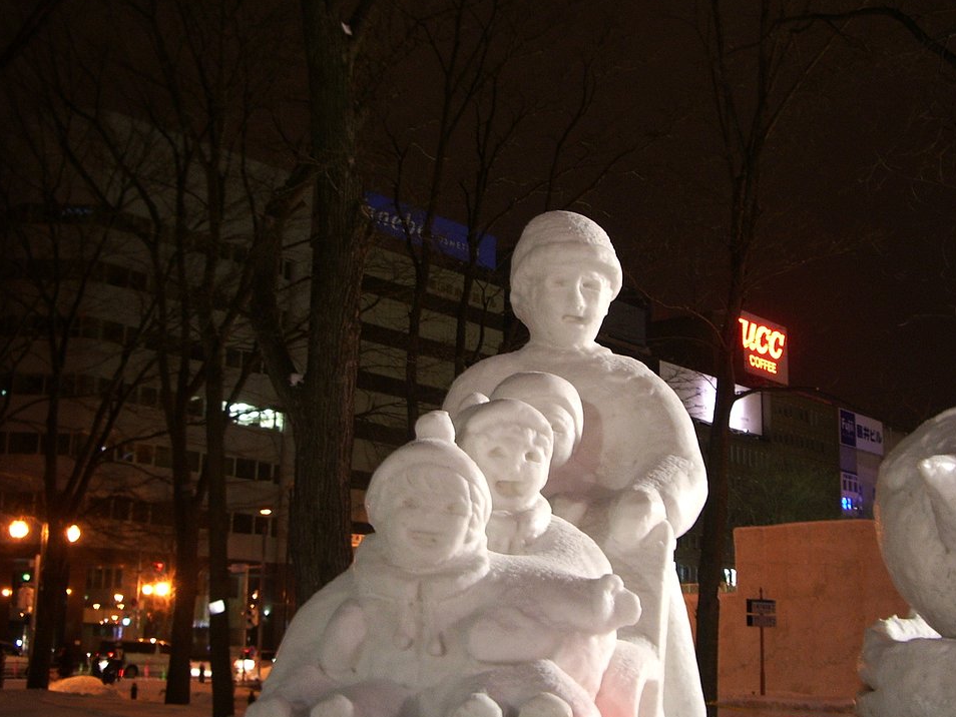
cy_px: 372
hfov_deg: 42.9
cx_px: 487
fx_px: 1215
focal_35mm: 44
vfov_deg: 32.9
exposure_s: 1/4
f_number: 2.8
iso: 100
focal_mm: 6.8
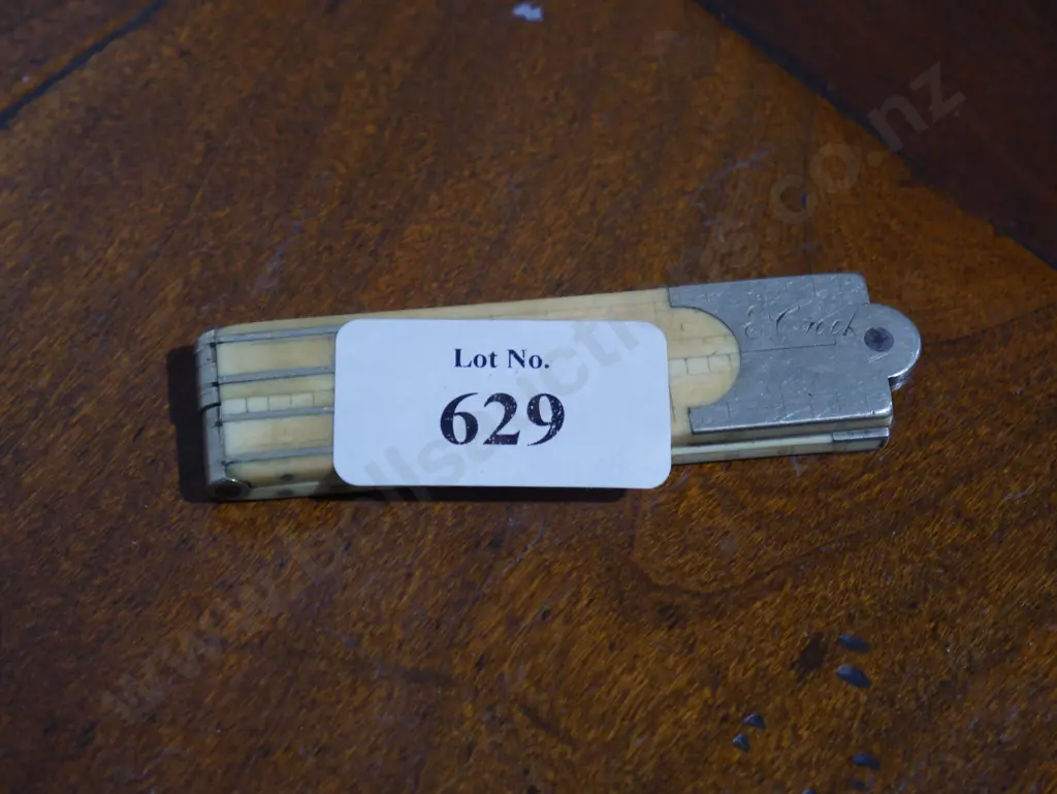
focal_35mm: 84
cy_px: 397
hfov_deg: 23.3
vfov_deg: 17.6
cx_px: 528
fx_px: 2566
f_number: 5.6
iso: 1000
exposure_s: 1/100
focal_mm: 42
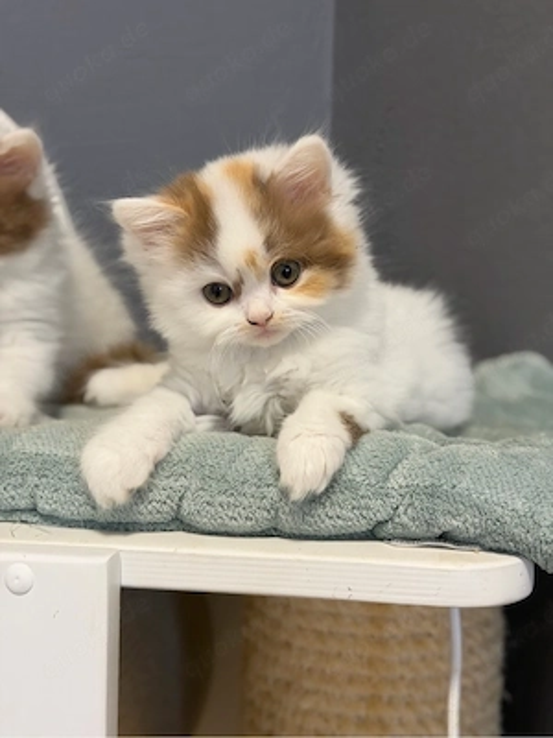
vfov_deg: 39.7
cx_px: 276
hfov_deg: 30.3
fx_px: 1022
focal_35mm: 48
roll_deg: -3.1
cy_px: 369
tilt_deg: -5.8
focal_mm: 6.76
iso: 160
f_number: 1.78
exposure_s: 1/50
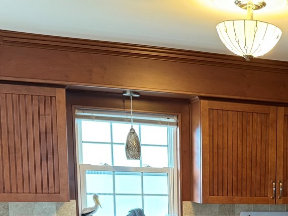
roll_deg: -1.1
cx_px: 282
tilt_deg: -7.2
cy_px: 265
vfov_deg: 20.4
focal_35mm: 67
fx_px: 558
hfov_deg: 27.4
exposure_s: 1/60
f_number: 1.78
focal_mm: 6.76
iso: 400
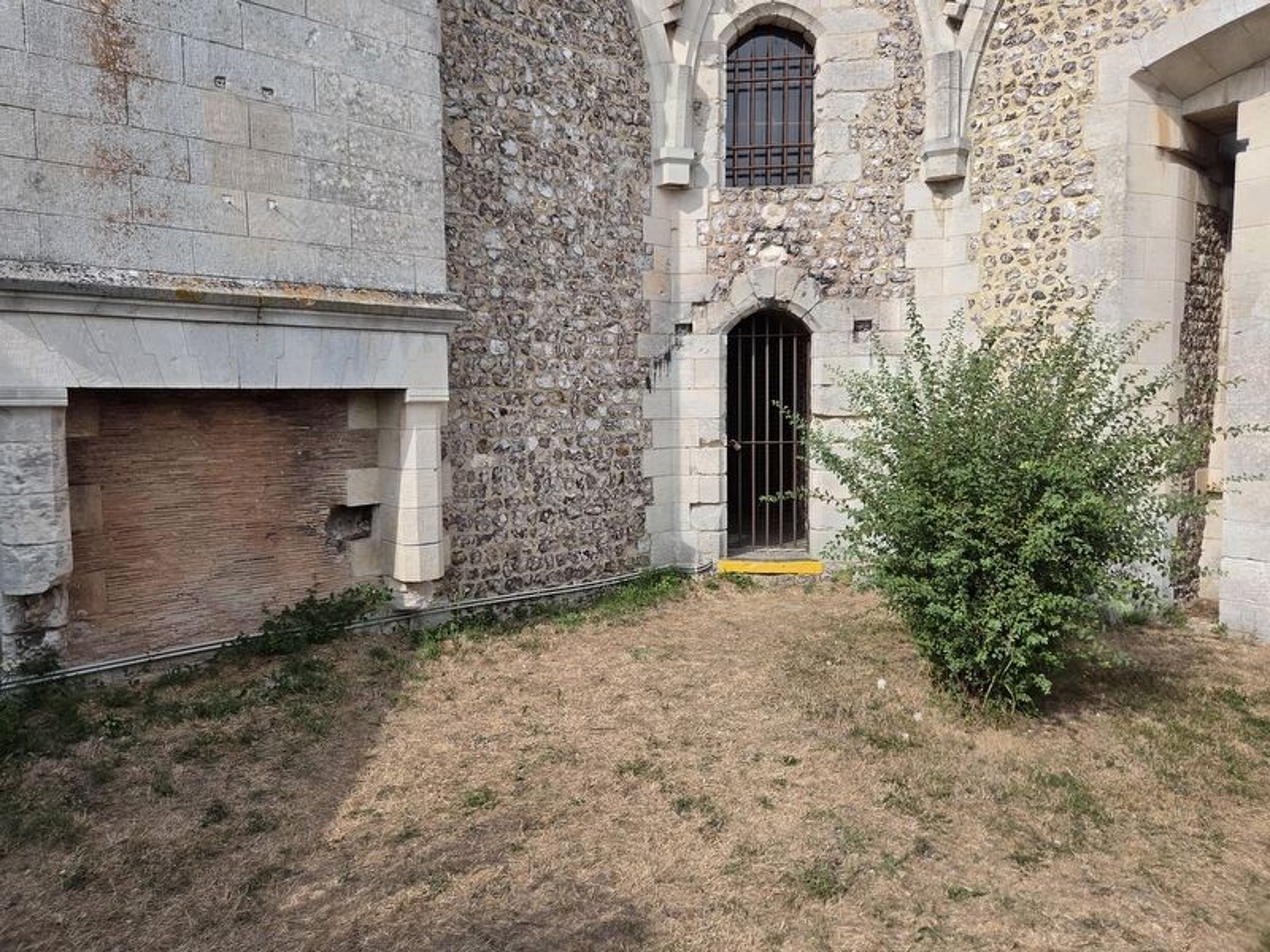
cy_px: 476
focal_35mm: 23
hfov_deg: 73.9
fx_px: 844
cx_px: 635
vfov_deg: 58.9
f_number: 1.8
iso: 80
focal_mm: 5.4
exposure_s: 1/3345
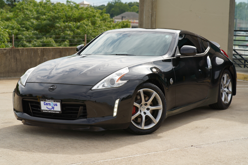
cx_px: 124
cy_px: 82
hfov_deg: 23.9
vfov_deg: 16.1
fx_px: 586
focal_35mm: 85
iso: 100
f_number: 4.5
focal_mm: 85
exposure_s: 1/320
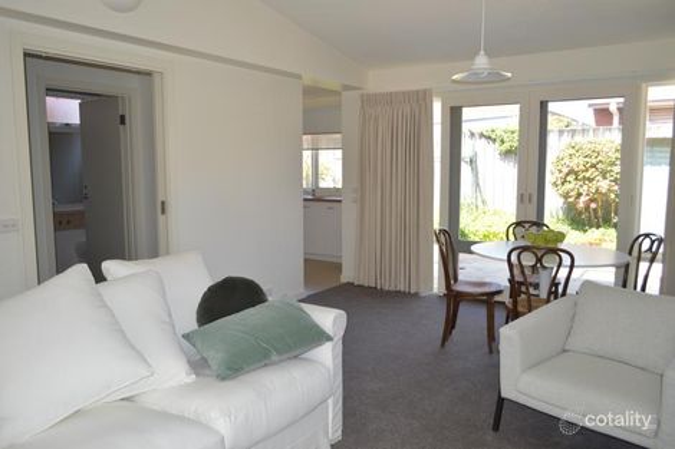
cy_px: 224
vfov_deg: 47.9
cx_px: 338
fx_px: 506
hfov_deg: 67.4
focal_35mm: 27
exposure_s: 1/125
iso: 320
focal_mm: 18
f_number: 4
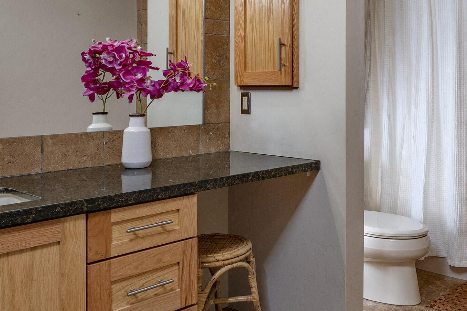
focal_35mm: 33
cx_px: 257
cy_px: 90
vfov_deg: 39.2
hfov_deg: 57.1
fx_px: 428
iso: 200
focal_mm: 16
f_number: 8
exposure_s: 1/13
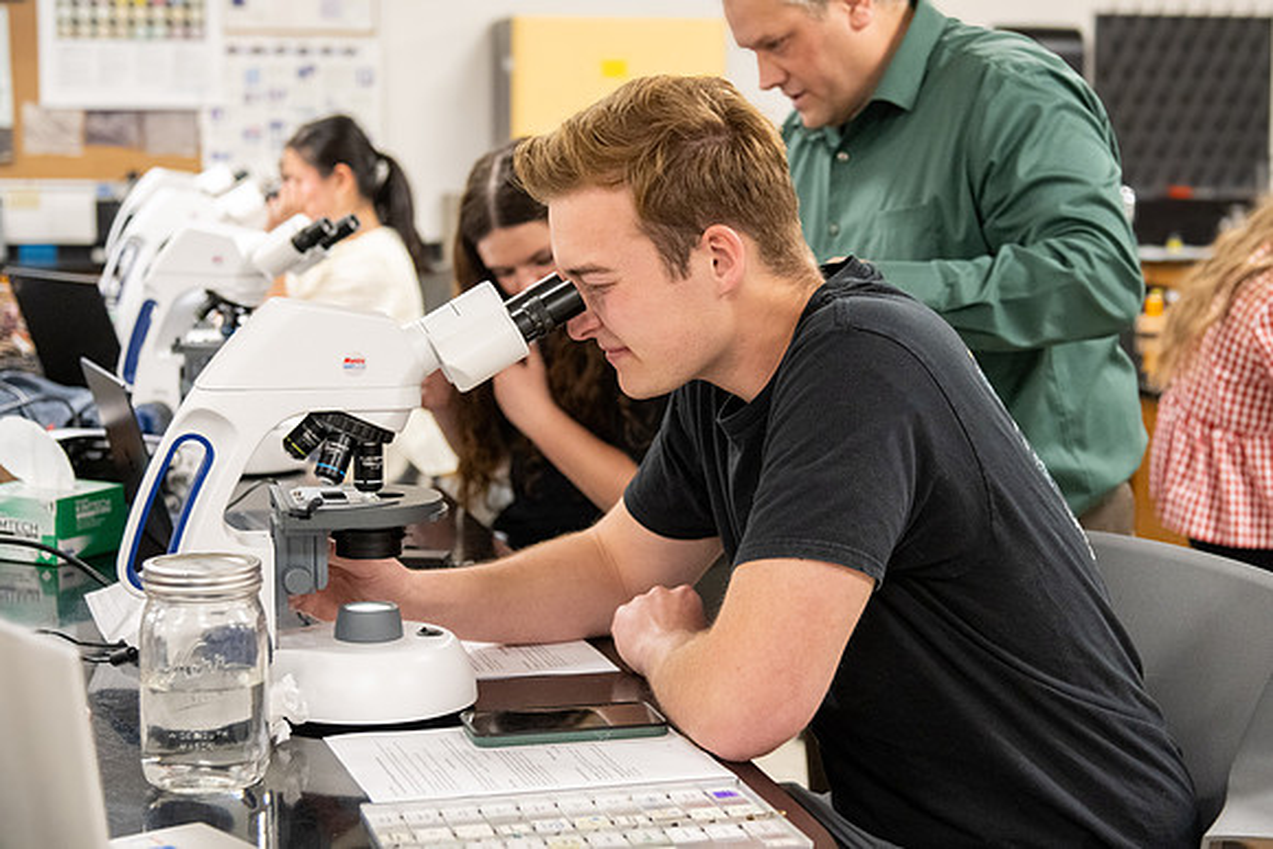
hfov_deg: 31.1
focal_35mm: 65
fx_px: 2285
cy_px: 405
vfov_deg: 21.1
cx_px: 700
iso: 2000
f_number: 4
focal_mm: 58
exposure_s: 1/200
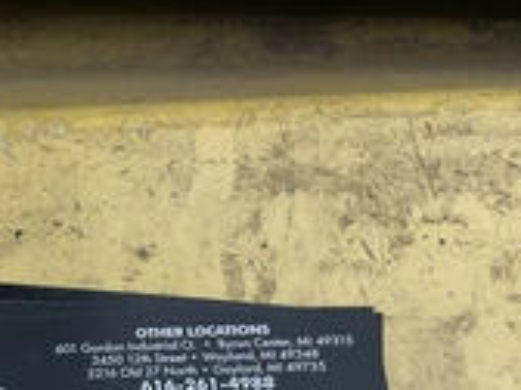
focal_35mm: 69
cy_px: 409
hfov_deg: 27.1
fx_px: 1039
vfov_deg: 20.5
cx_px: 47
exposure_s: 1/122
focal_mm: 3
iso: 20
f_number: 1.8
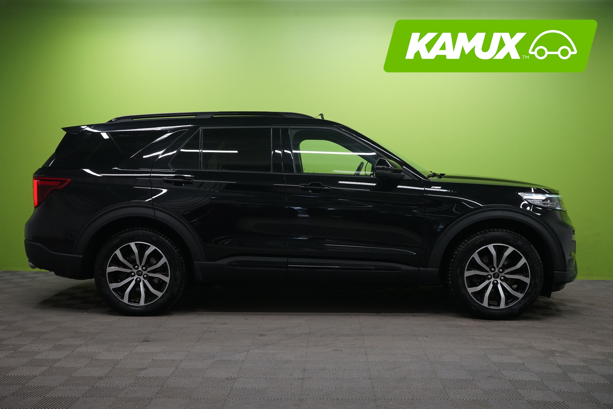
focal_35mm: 41
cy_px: 204
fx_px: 698
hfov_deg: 47.4
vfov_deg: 32.6
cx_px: 306
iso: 2000
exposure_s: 1/25
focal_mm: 41
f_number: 9
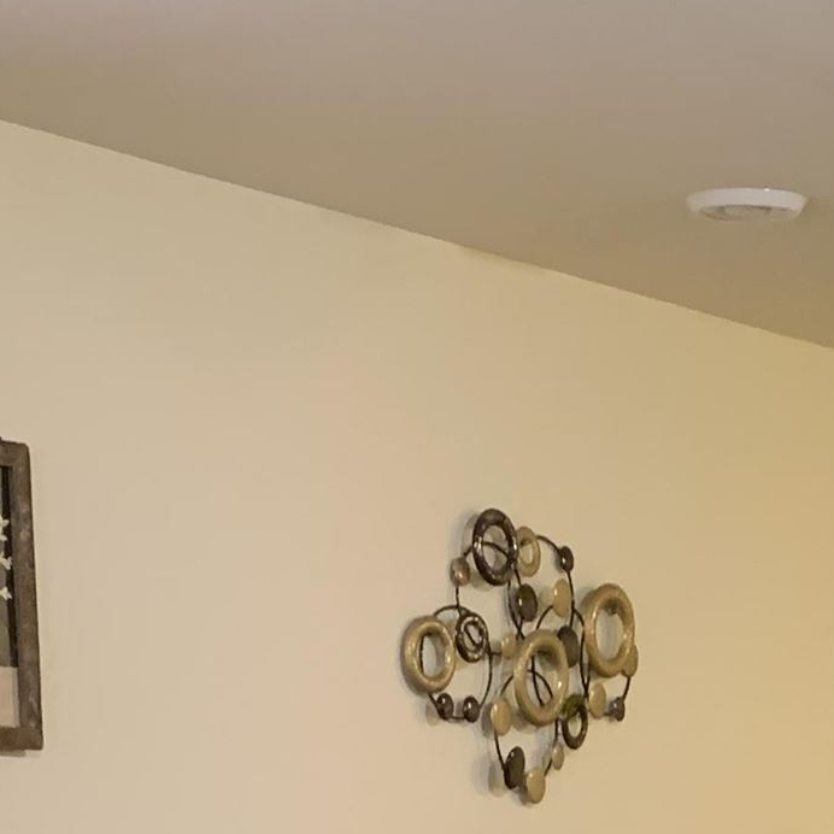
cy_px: 1359
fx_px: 2780
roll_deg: -1.2
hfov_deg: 17.0
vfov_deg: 15.4
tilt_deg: -10.9
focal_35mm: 102
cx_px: 560
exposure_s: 1/40
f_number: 1.8
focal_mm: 4.25
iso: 400
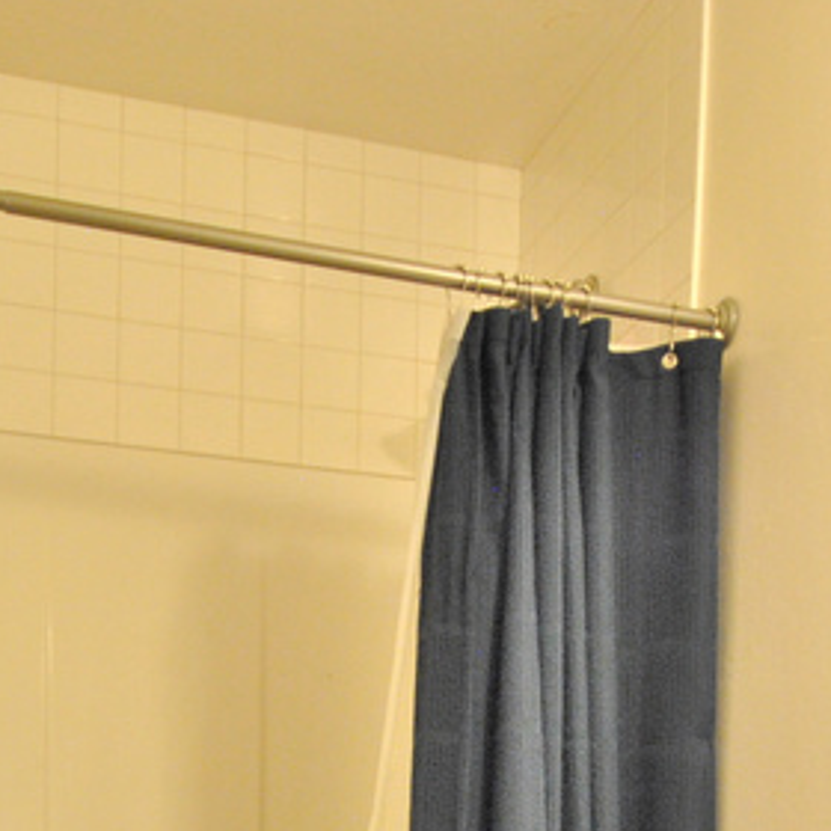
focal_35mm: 56
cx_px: 439
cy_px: 978
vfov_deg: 27.2
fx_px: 1521
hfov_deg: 30.6
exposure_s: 1/30
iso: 720
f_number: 3.8
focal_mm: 12
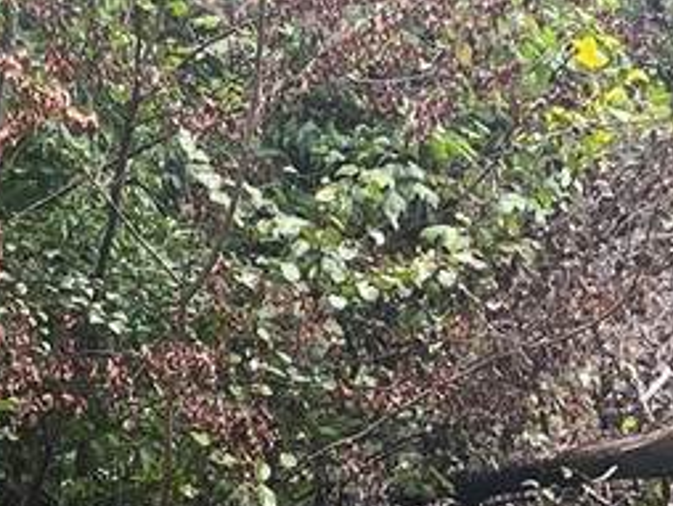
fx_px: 2549
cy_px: 652
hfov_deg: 14.1
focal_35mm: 131
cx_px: -336
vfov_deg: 11.1
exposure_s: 1/170
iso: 40
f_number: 1.6
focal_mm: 5.1
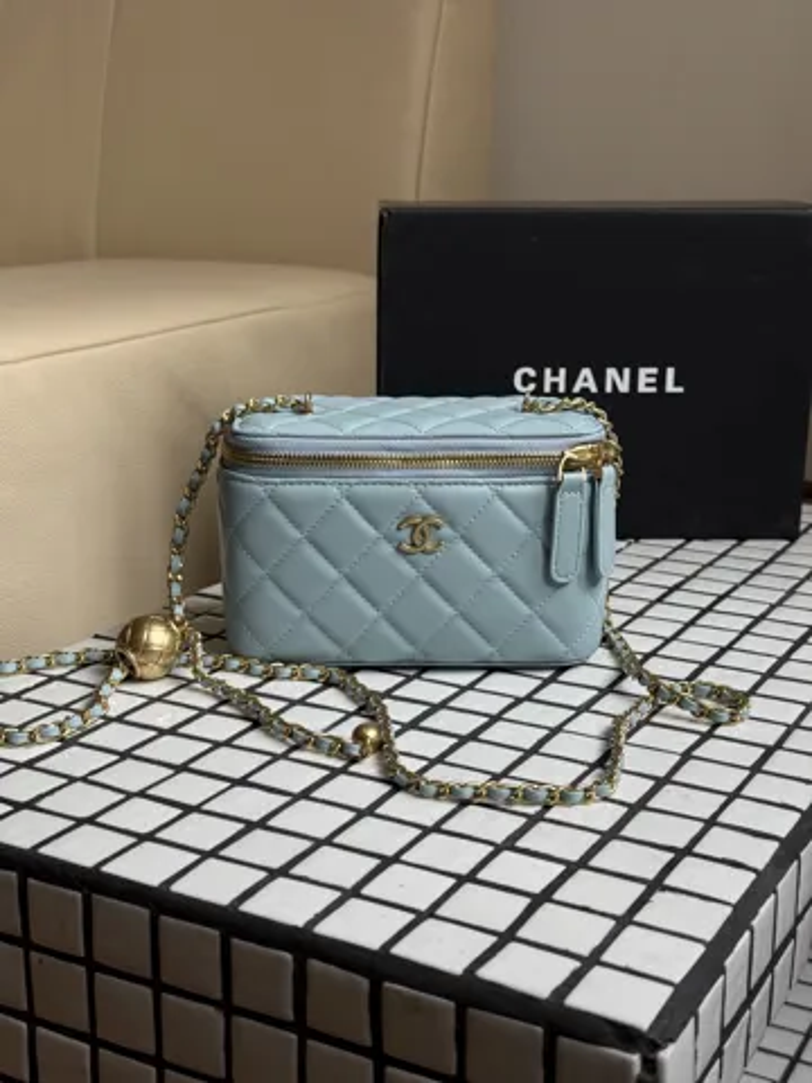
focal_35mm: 48
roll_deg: -1.0
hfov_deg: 30.3
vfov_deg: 39.7
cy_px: 542
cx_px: 406
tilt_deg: -15.3
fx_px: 1501
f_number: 1.78
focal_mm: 6.76
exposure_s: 1/81
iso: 100
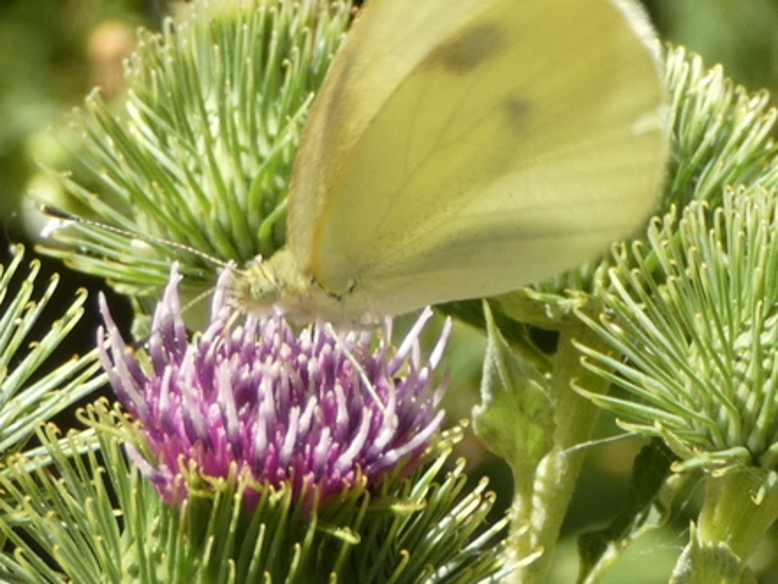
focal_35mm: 272
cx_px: 323
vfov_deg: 5.5
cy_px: 135
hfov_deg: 7.3
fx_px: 6117
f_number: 5.3
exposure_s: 1/80
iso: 80
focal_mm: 25.2
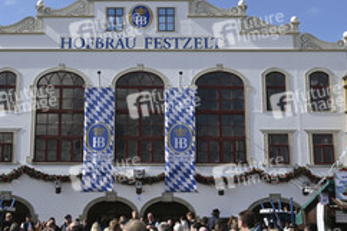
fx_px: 645
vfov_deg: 20.2
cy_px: 66
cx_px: 125
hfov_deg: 29.9
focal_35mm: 67
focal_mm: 24
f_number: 7.1
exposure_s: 1/400
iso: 100
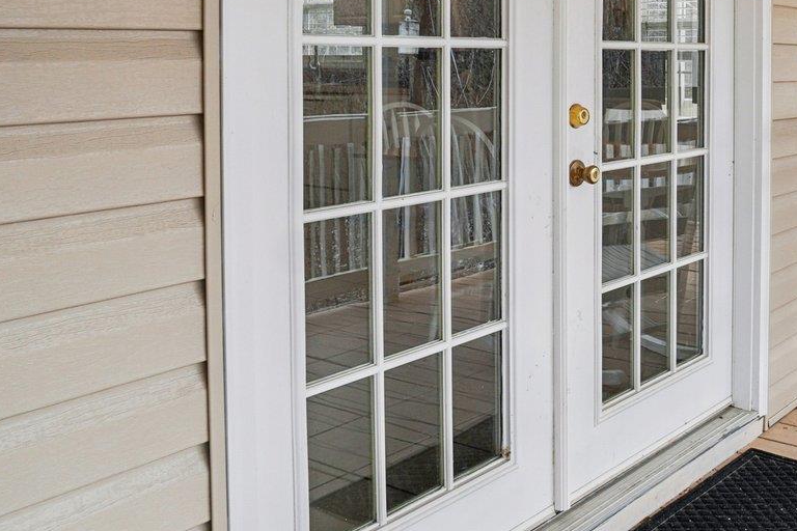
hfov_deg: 43.9
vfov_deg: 31.9
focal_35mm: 40
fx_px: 885
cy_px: 62
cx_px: 725
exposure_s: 1/50
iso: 100
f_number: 8
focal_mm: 10
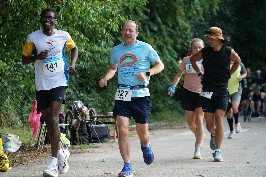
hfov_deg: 13.0
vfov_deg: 8.7
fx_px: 1164
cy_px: 88
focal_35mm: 158
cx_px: 133
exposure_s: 1/2000
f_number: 4
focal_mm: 105
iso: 3200
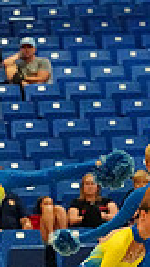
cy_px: 326
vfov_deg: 5.6
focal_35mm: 383
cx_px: -296
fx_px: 2711
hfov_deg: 3.1
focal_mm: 92
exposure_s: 1/1000
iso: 20000
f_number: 4
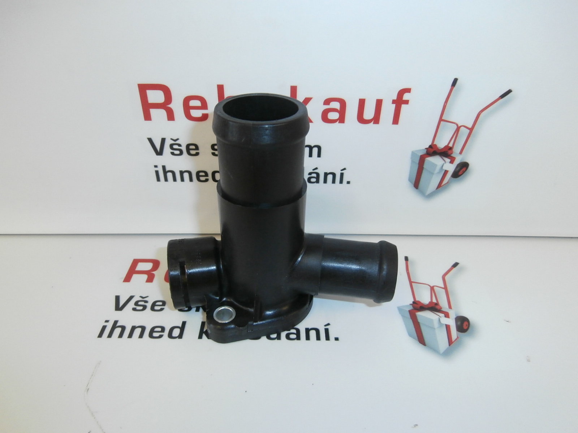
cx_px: 289
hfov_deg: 71.6
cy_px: 216
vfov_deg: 56.8
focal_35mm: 24
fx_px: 401
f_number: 3
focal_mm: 4.2
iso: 200
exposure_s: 1/30
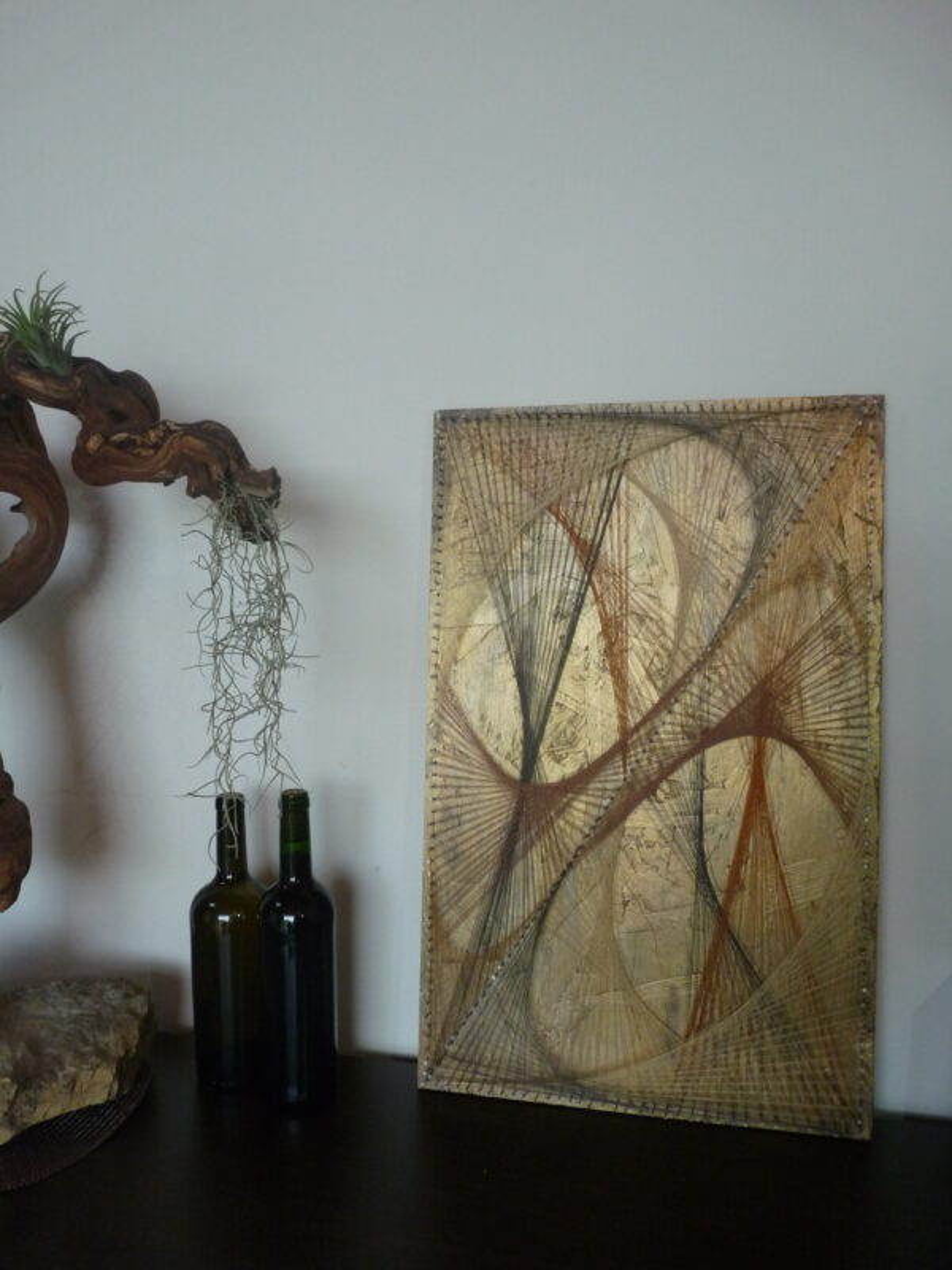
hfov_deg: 51.4
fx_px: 990
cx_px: 476
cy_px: 635
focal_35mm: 27
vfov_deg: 65.3
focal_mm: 4.8
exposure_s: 1/30
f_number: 2.8
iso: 320
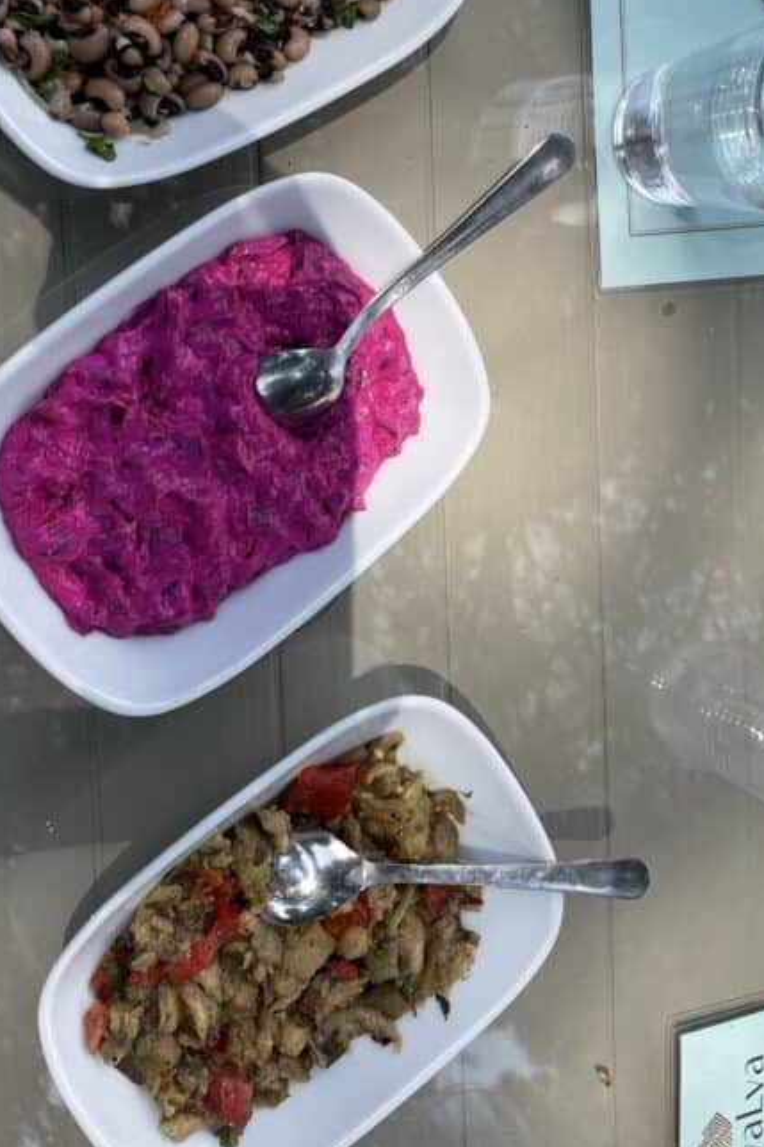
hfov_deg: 31.2
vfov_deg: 44.6
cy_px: 356
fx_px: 1369
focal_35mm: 43
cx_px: 388
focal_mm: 4.2
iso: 32
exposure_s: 1/1490
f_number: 1.6
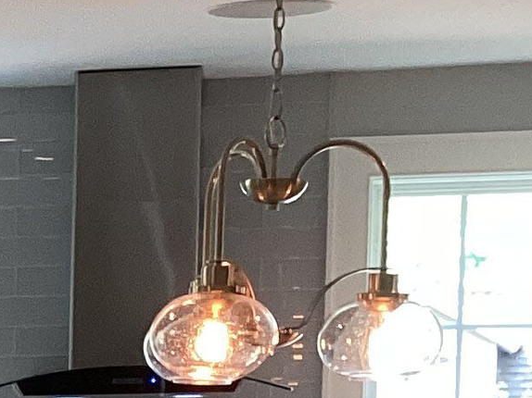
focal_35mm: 166
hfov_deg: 11.1
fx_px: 2550
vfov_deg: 8.6
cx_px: -435
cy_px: 715
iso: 100
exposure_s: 1/60
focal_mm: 3.3
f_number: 2.4
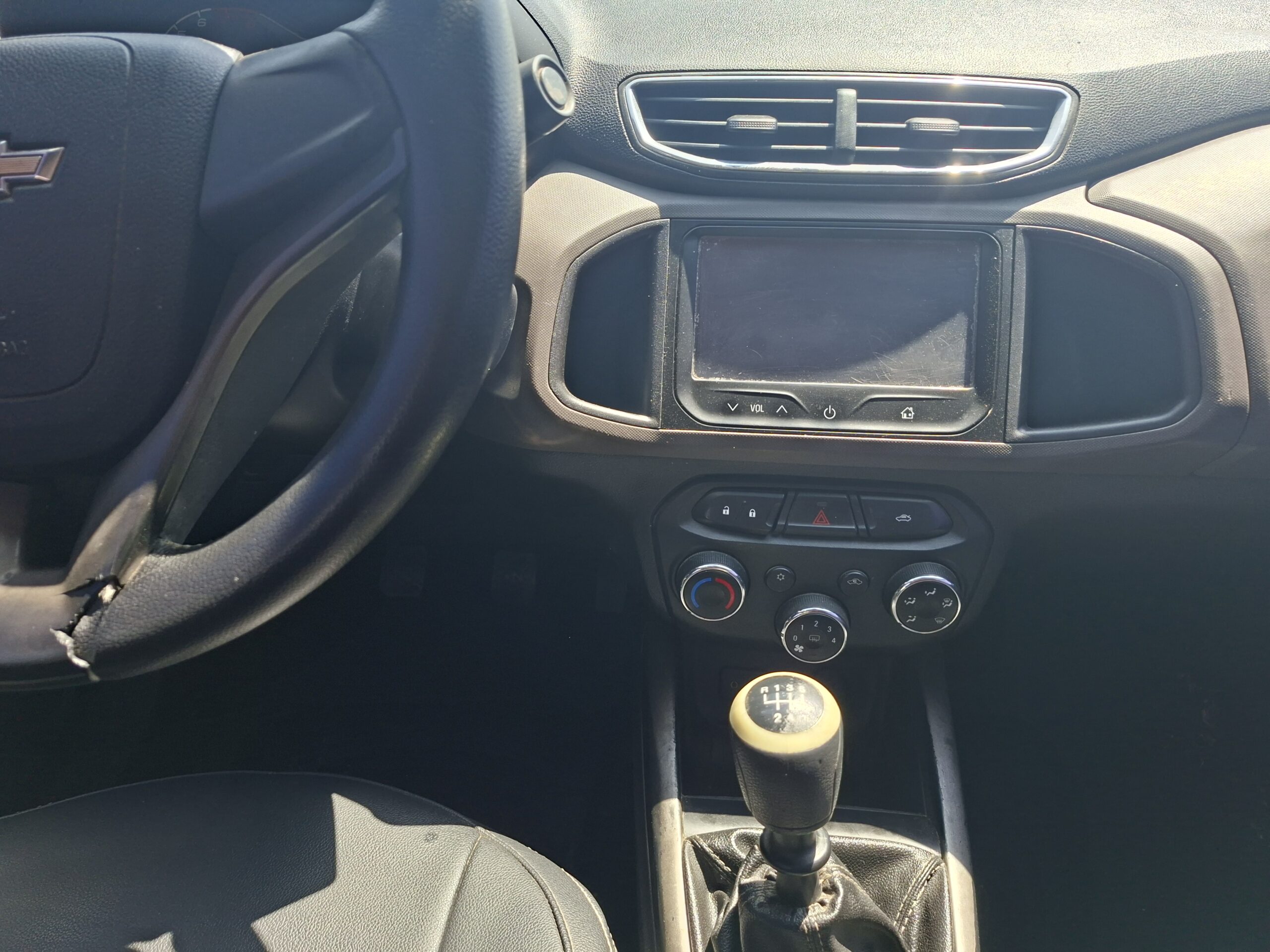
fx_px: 844
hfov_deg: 73.9
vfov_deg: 58.9
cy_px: 476
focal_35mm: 23
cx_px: 635
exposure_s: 1/317
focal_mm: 5.54
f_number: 1.8
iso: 50
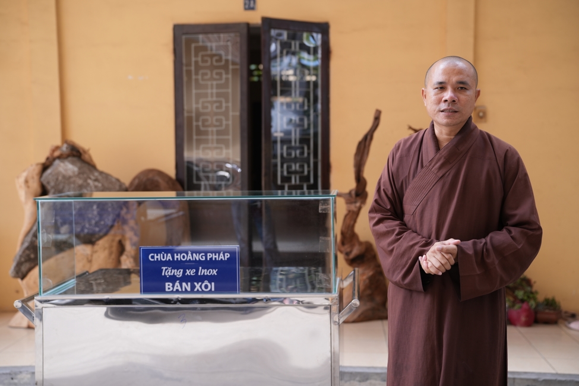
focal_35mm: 50
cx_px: 290
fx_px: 804
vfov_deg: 27.0
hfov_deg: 39.6
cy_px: 193
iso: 250
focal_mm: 50
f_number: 2.8
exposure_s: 1/250
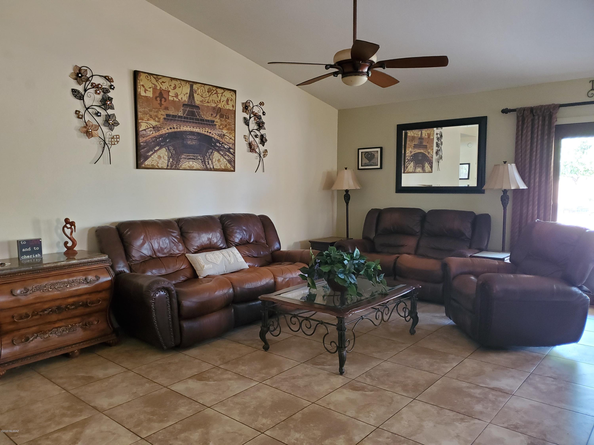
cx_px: 297
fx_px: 446
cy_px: 222
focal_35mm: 26
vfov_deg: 53.1
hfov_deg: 67.3
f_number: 1.5
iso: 400
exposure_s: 1/39
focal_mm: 4.3
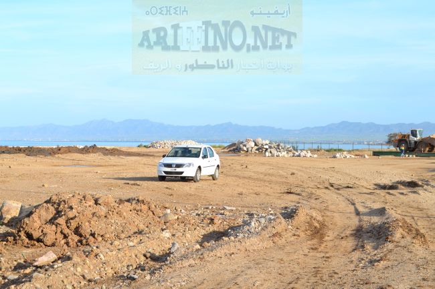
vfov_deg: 20.2
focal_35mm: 68
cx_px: 218
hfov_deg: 29.9
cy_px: 144
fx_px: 815
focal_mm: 45
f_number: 8
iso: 100
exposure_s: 1/250
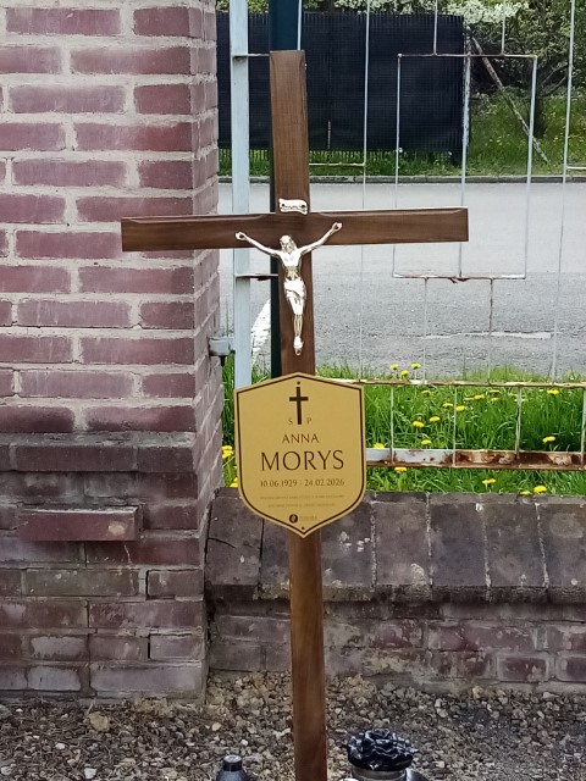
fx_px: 587
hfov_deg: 53.1
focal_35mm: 26
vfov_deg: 67.3
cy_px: 390
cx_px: 293
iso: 105
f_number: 1.8
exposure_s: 1/478
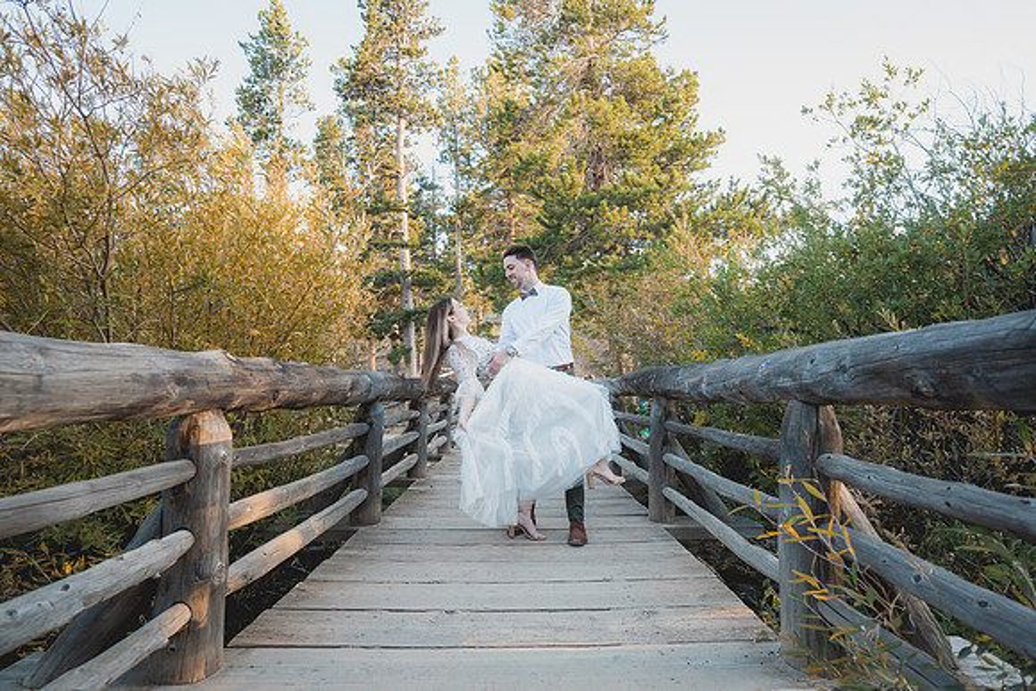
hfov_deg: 89.3
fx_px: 525
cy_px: 346
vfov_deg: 66.7
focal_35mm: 18
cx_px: 518
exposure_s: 1/100
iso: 200
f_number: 2.8
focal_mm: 18
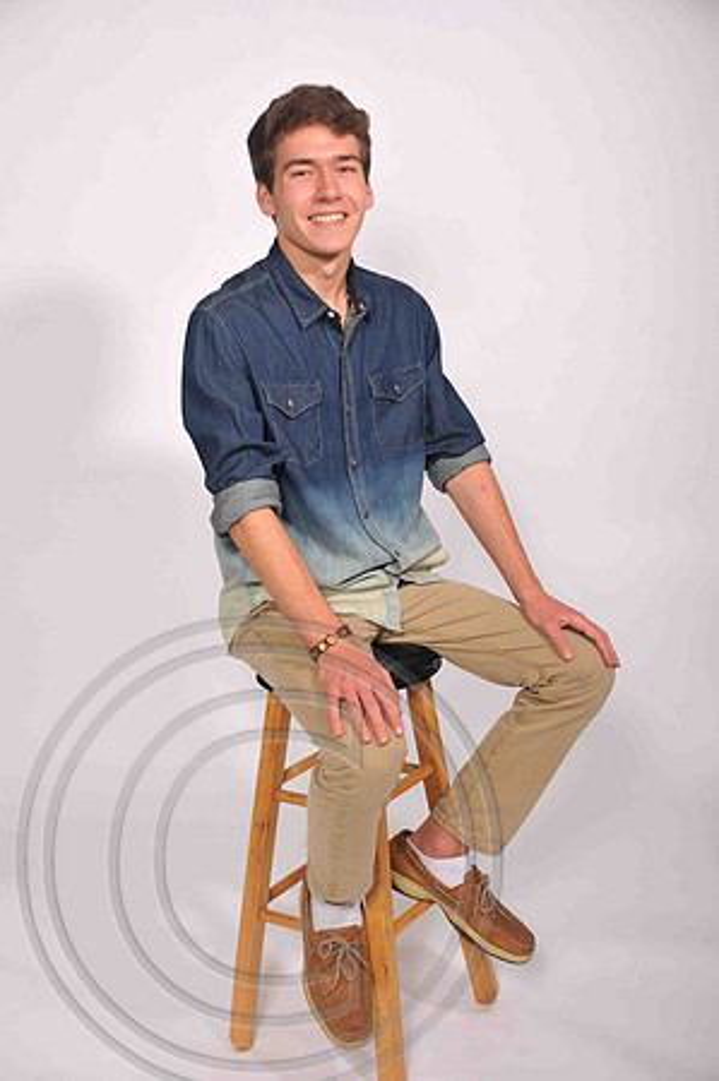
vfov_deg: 42.4
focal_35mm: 46
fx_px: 1396
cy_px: 540
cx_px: 360
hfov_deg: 28.9
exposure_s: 1/160
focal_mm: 31
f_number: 5
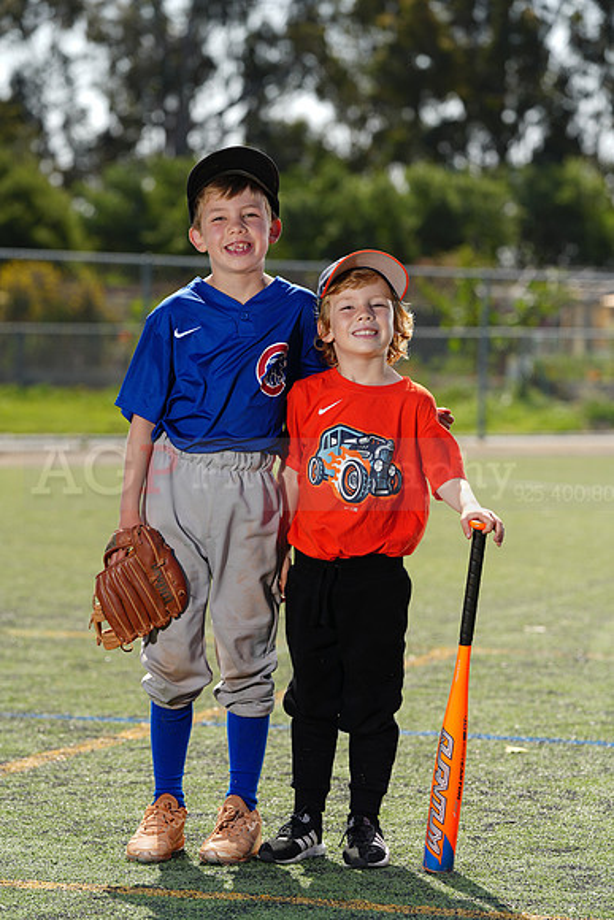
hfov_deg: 10.5
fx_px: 3349
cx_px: 307
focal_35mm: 131
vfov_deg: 15.6
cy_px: 460
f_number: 5
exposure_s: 1/250
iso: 50
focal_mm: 131
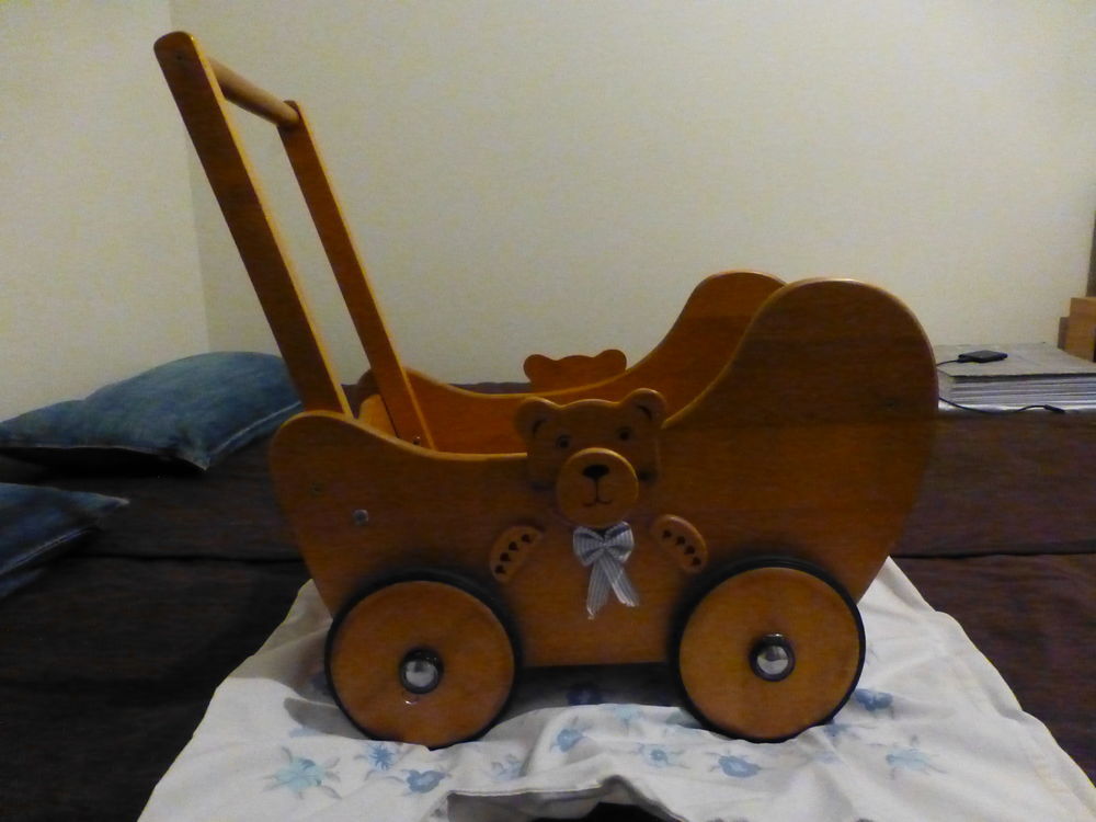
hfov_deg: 69.4
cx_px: 548
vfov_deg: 54.9
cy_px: 411
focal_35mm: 25
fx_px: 792
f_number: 3.3
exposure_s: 1/50
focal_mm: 4.3
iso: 3200
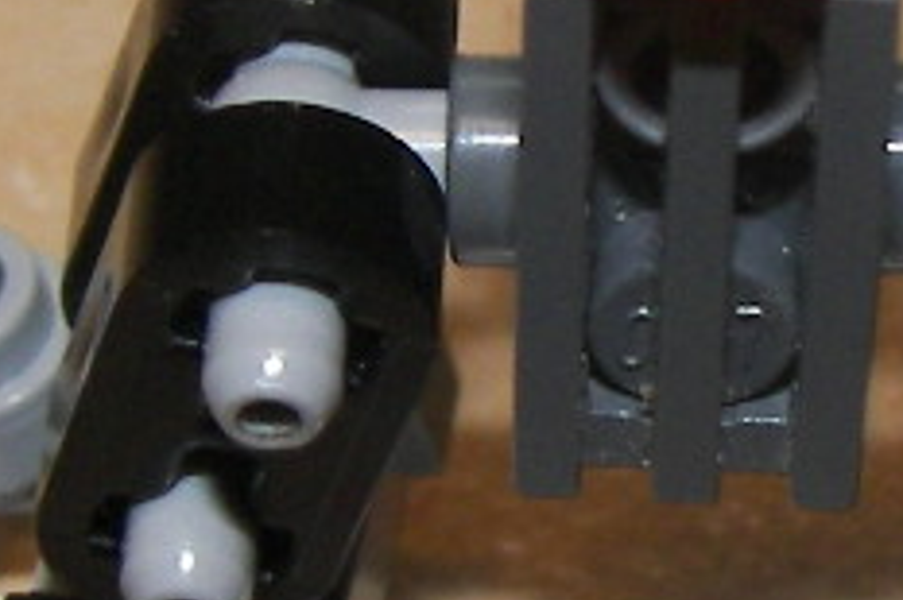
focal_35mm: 206
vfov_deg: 6.7
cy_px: 348
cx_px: 597
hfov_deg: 10.0
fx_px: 5163
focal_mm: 6
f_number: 2.8
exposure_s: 1/30
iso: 100
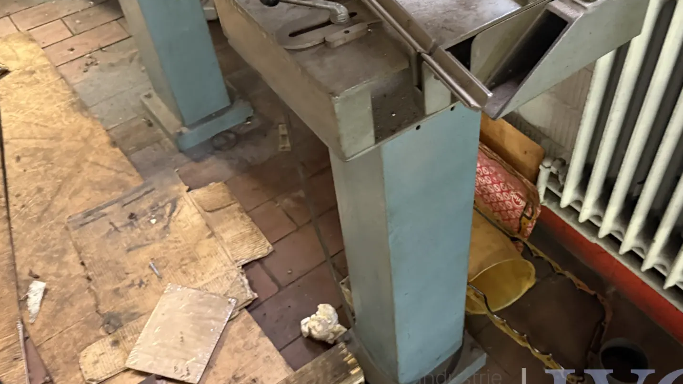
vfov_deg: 33.7
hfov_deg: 55.6
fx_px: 634
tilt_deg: -46.0
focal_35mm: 35
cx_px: 446
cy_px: 165
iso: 800
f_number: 1.78
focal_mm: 6.76
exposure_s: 1/25
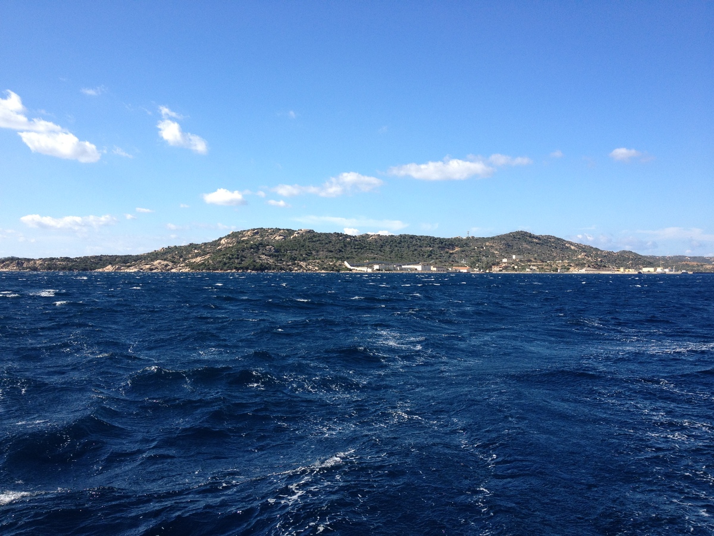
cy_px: 268
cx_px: 357
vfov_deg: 40.7
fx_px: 722
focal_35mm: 35
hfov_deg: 52.6
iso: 64
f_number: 2.4
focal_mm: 4.28
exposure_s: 1/1151
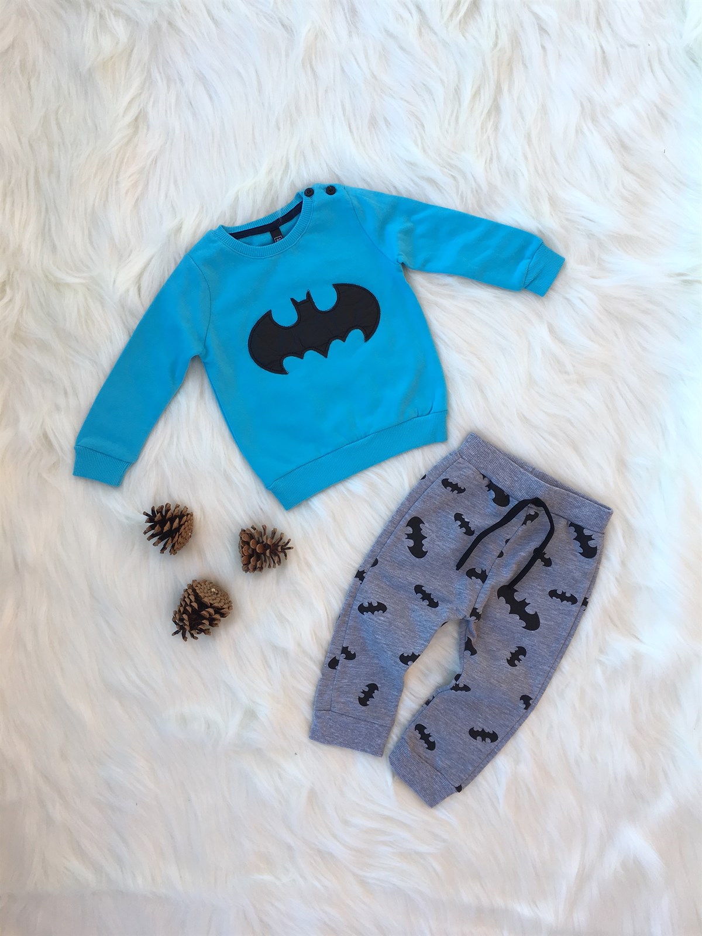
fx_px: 784
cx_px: 351
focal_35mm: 29
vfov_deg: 61.7
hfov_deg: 48.2
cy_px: 468
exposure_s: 1/155
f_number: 2.2
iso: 25
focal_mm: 4.15
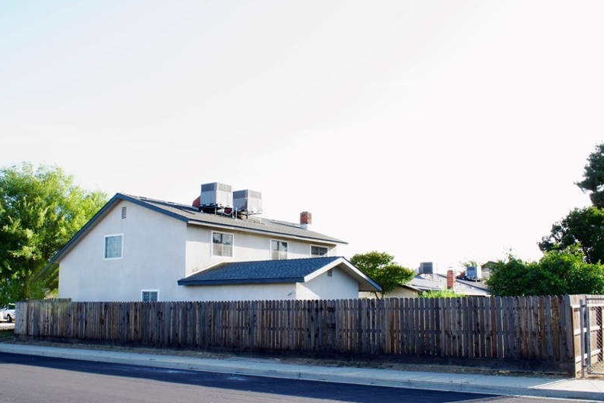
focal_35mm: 35
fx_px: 587
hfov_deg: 54.2
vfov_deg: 37.8
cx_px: 261
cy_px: 224
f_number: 22
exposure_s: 1/13
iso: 200
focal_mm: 18
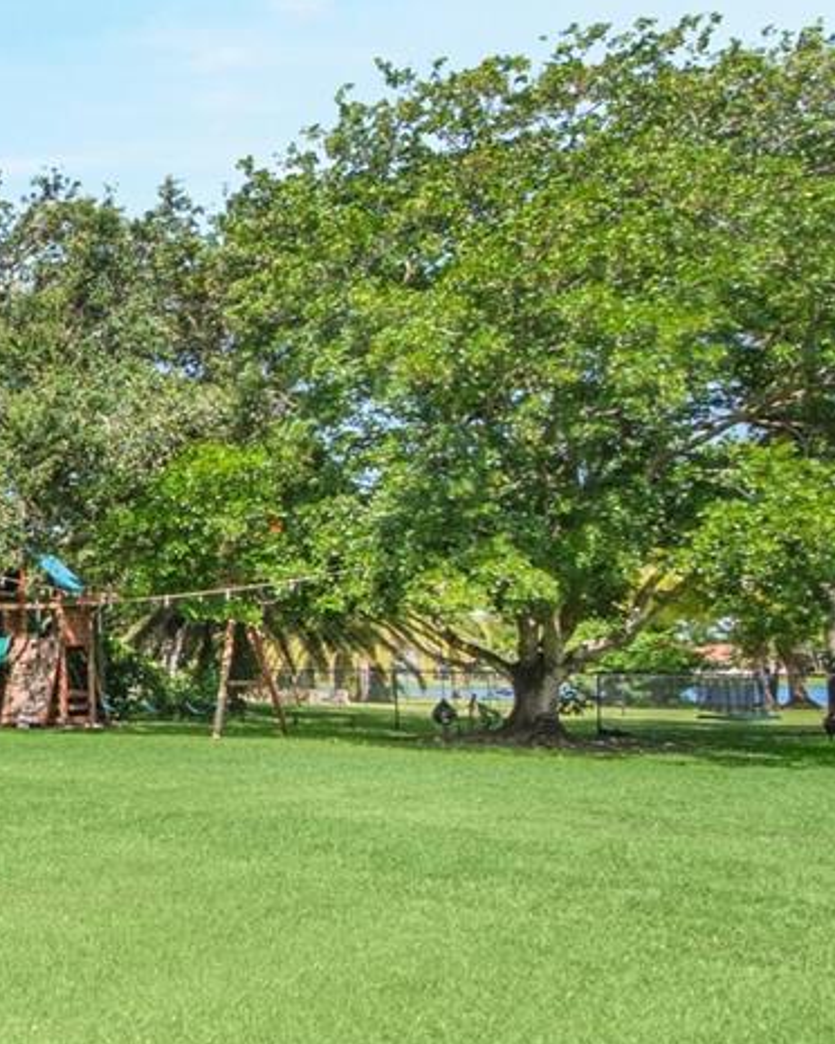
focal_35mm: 47
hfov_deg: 20.8
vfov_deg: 39.4
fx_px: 1452
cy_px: 622
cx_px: -707
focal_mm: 7
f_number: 9
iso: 200
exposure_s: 1/400
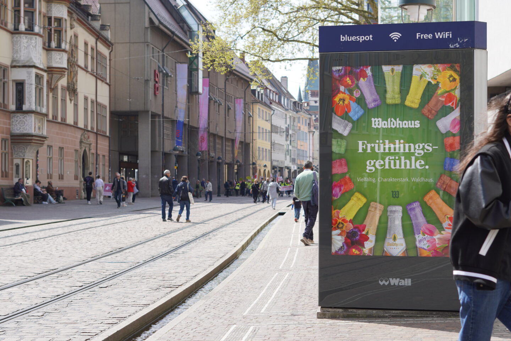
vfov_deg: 18.2
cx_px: 256
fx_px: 1065
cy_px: 170
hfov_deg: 27.0
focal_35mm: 75
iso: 100
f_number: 4.5
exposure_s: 1/400
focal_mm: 50
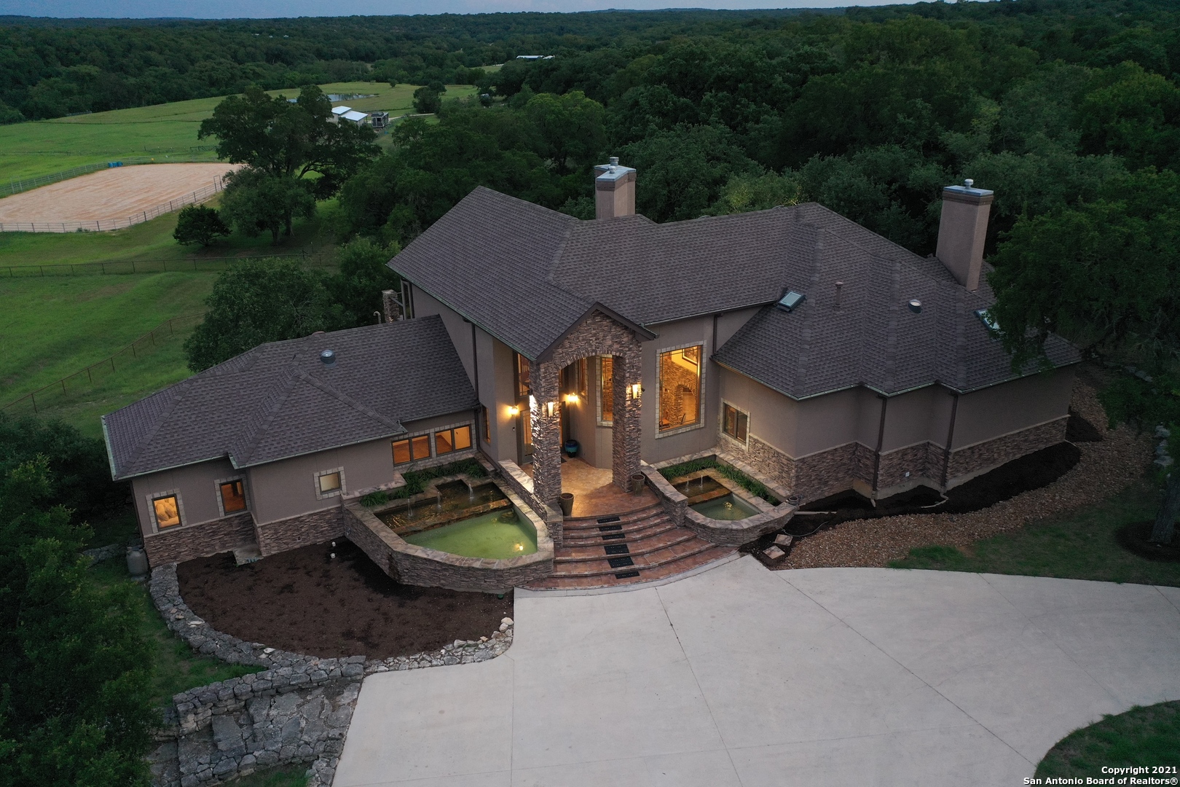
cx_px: 590
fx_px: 918
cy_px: 394
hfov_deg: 65.5
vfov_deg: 46.4
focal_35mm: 28
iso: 500
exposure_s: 1/15
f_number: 2.8
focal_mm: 10.26
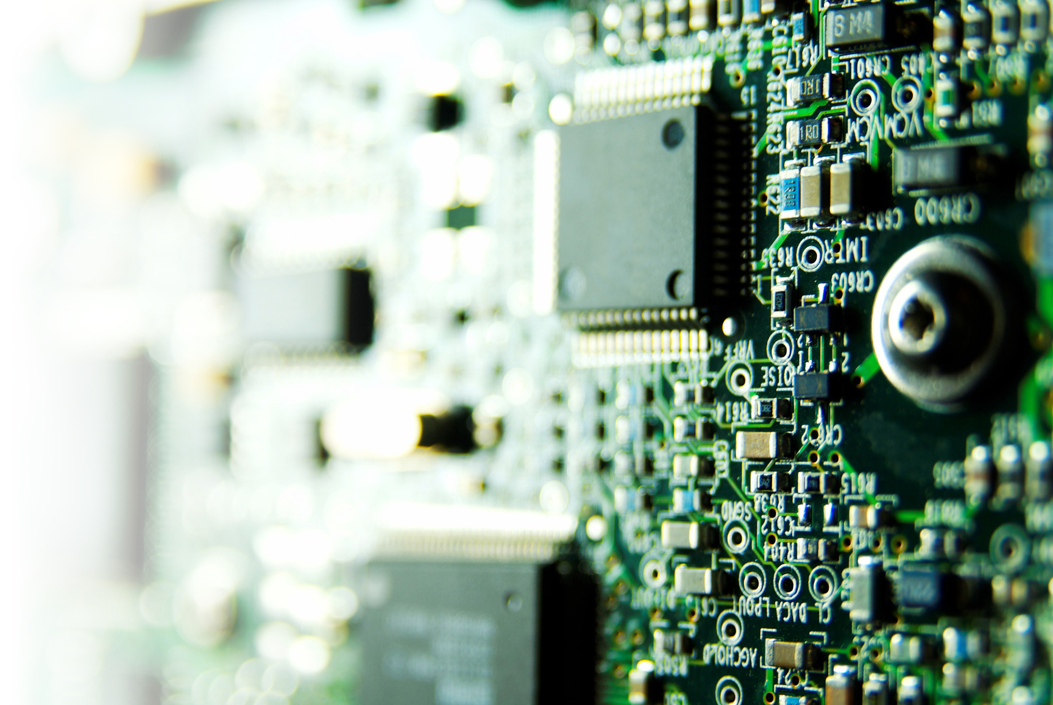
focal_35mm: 105
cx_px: 526
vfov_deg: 13.1
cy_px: 352
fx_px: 3075
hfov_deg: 19.4
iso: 100
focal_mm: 70
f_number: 4.5
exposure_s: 1/25
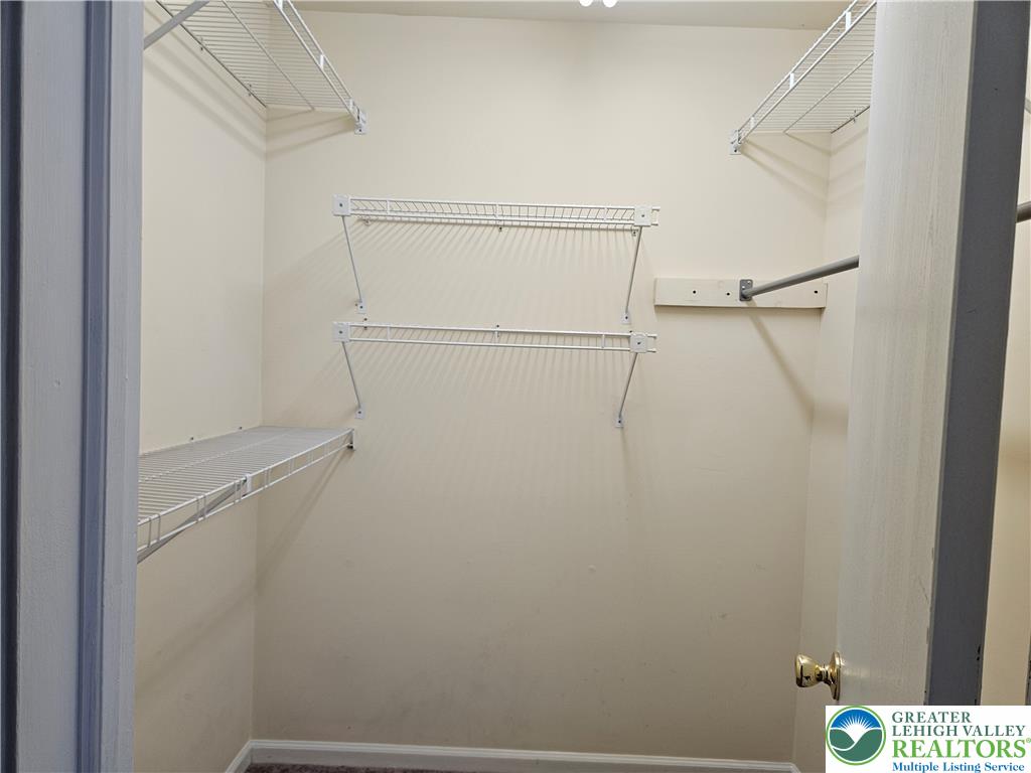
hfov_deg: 73.9
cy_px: 386
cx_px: 516
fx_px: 685
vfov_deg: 58.9
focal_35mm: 23
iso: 100
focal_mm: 5.4
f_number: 1.8
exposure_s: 1/120
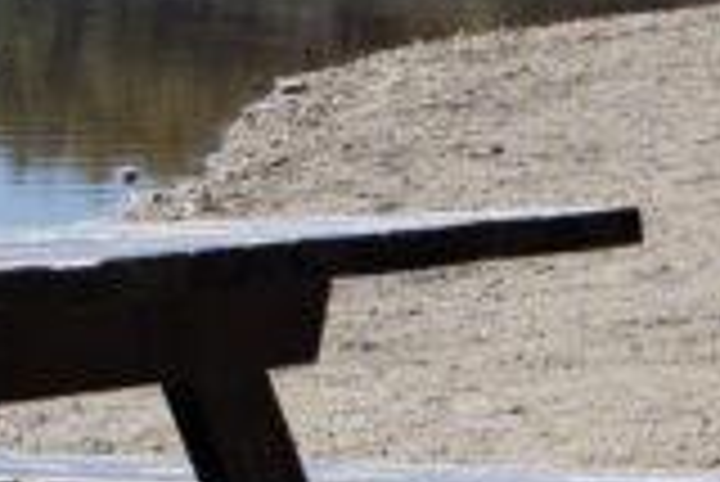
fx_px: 4604
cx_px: -274
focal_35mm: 230
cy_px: -151
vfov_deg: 5.9
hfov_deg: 8.8
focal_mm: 24
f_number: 9
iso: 80
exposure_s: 1/250
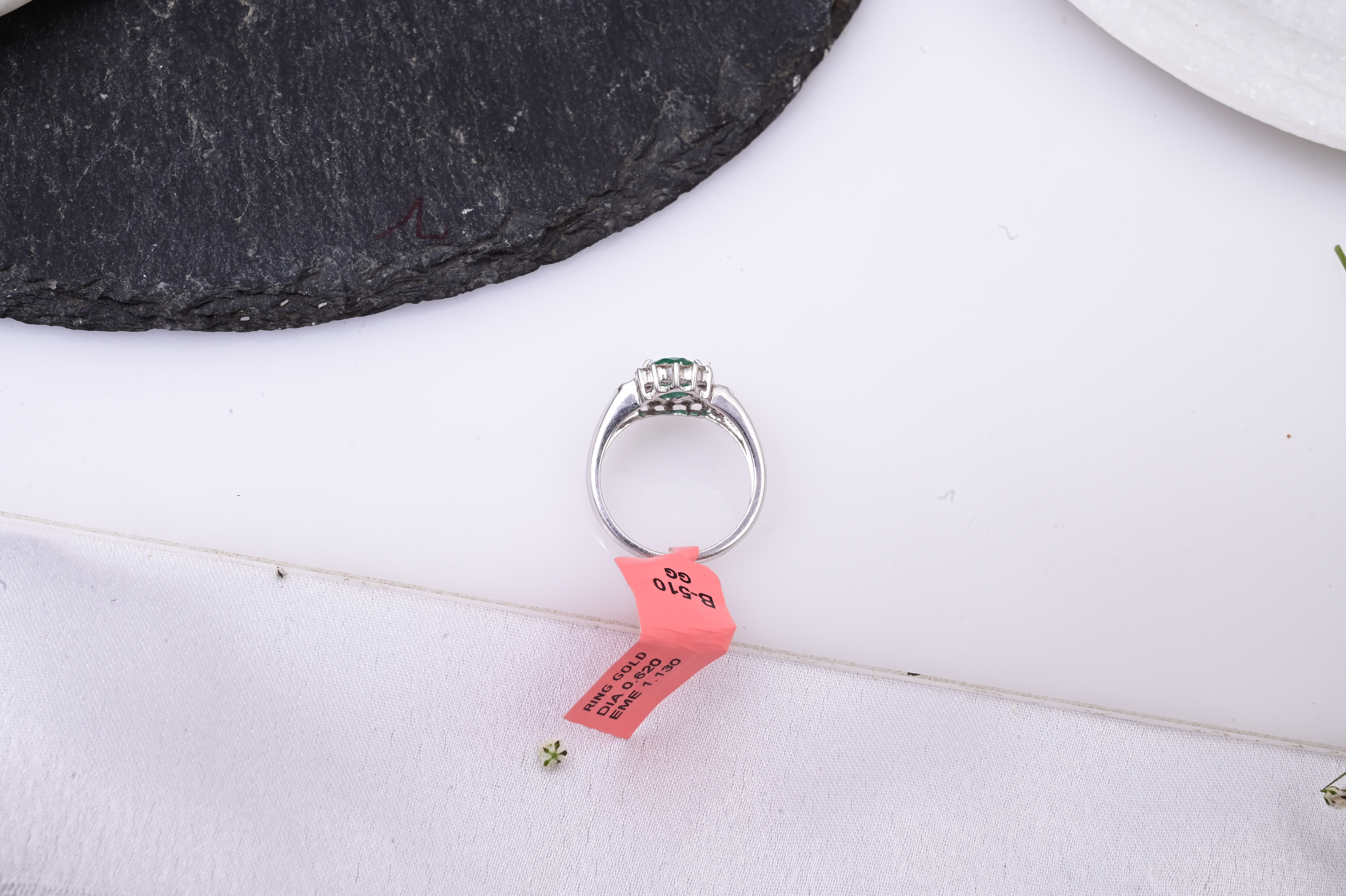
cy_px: 448
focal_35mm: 70
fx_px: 2615
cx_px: 673
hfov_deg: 28.9
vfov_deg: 19.4
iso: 640
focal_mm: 70
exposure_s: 1/60
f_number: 22
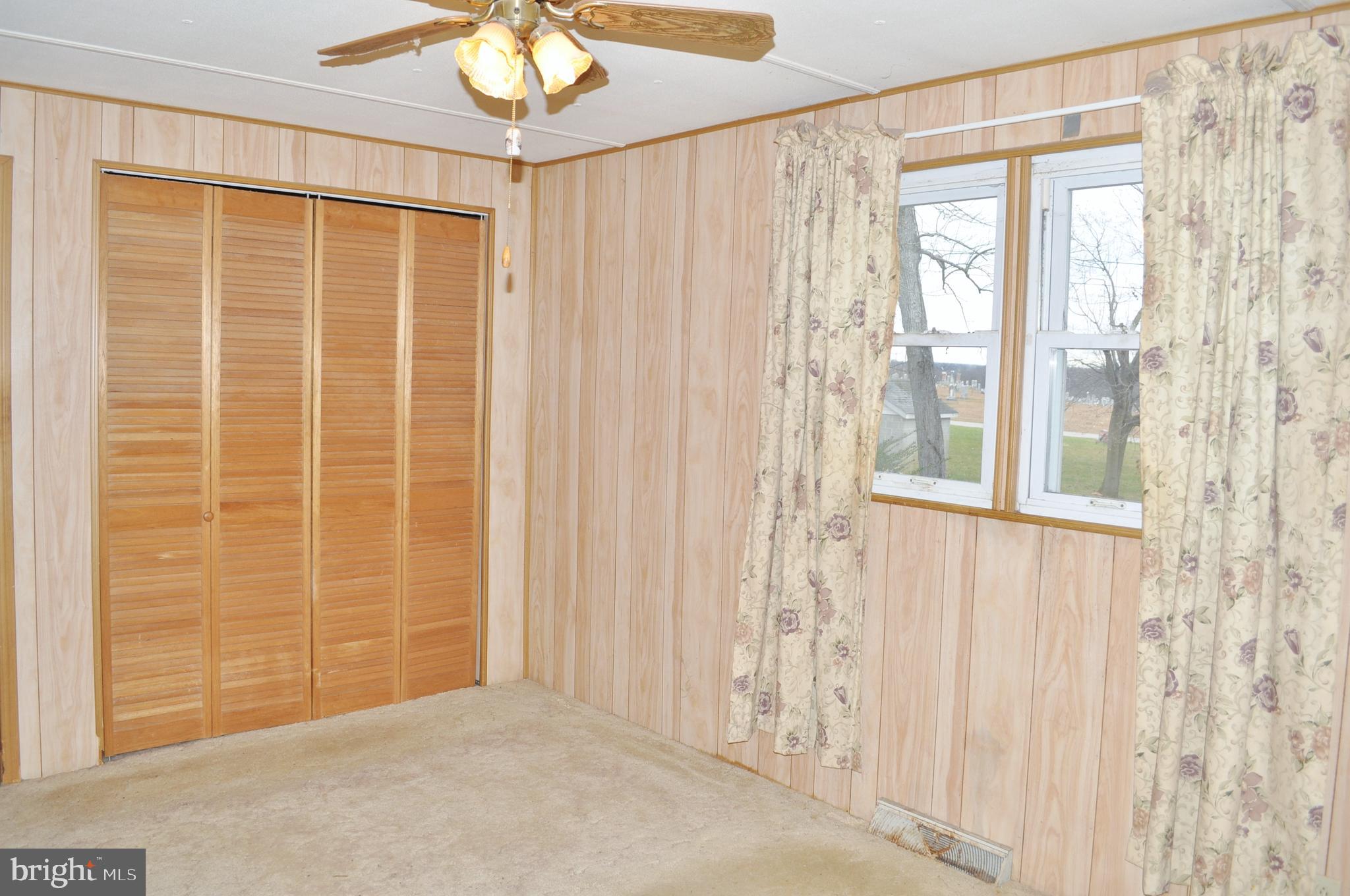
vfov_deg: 47.8
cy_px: 448
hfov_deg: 67.4
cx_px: 675
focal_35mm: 27
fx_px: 1011
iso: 250
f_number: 6.3
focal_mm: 18
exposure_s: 1/60
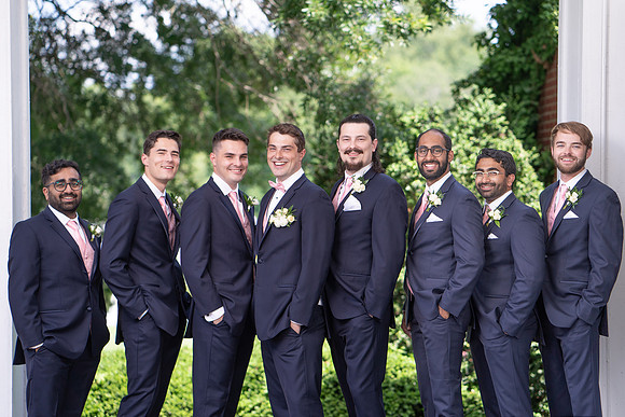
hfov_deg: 23.2
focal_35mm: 88
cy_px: 205
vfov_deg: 15.6
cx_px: 317
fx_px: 1520
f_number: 2.2
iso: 100
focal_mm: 85
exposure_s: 1/1000
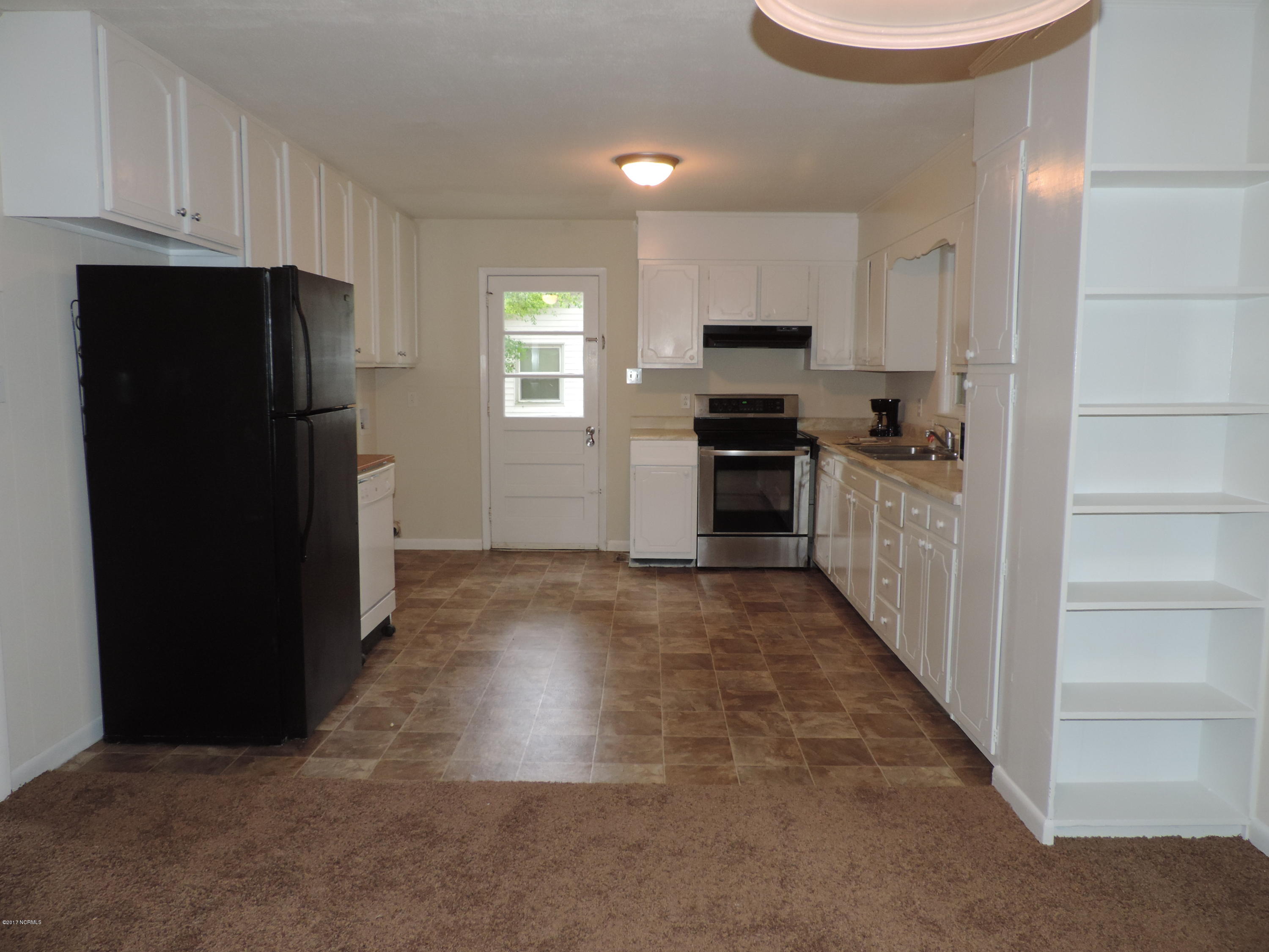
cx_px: 634
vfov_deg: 56.8
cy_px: 476
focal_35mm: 24
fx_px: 880
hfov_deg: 71.6
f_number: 3
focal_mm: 4.3
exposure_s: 1/30
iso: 200
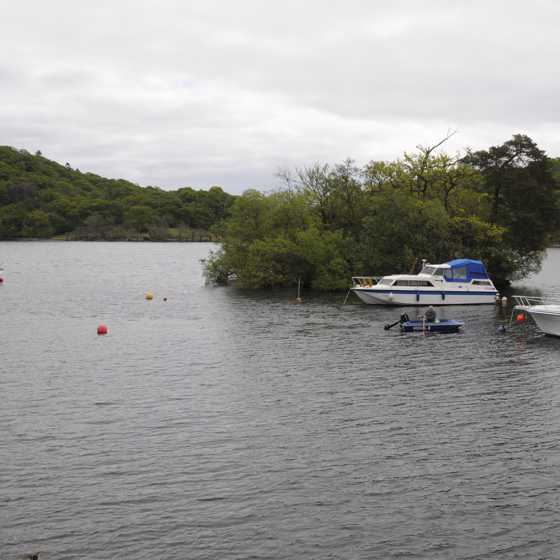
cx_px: 412
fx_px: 860
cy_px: 285
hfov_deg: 35.4
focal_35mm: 47
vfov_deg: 36.1
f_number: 10
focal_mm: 24
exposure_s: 1/400
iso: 250
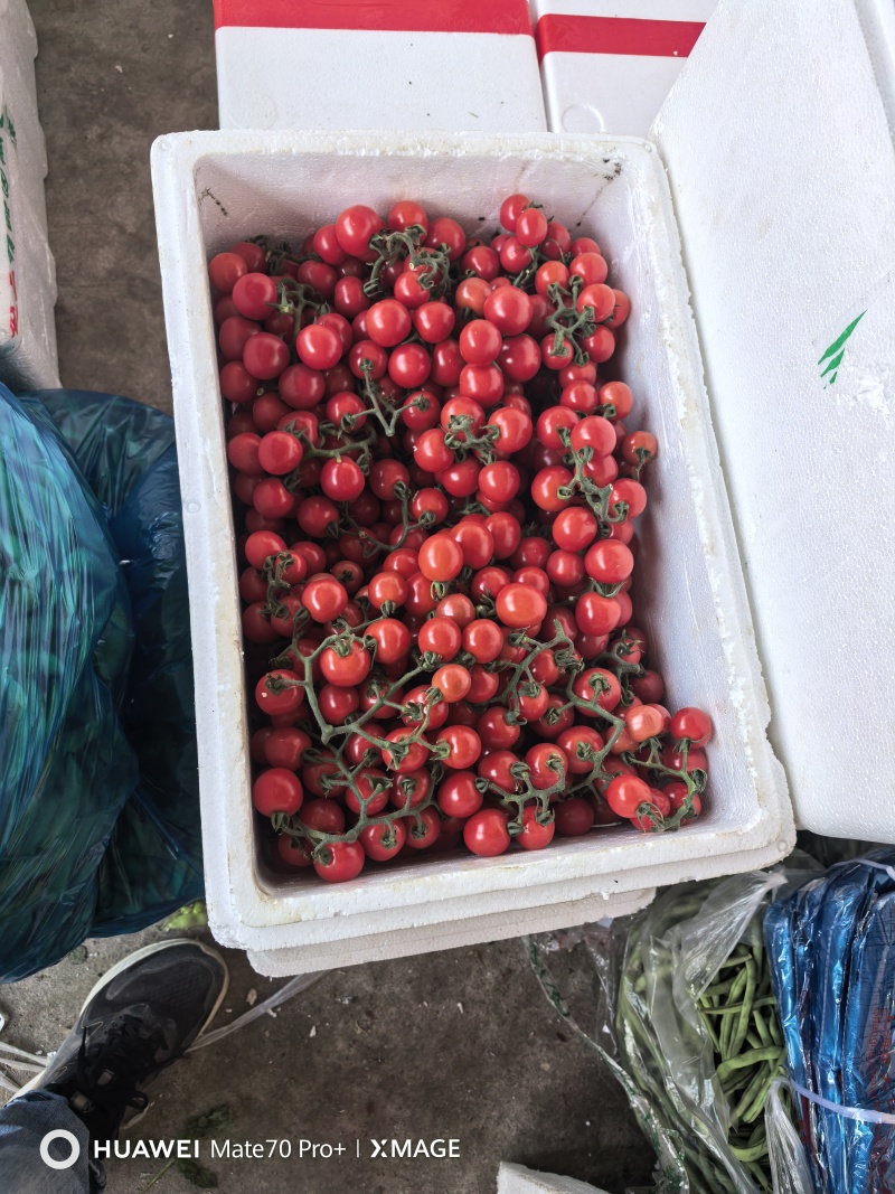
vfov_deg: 71.6
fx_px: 828
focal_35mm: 24
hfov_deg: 56.8
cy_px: 597
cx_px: 448
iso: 50
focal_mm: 6.98
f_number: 2
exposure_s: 1/265
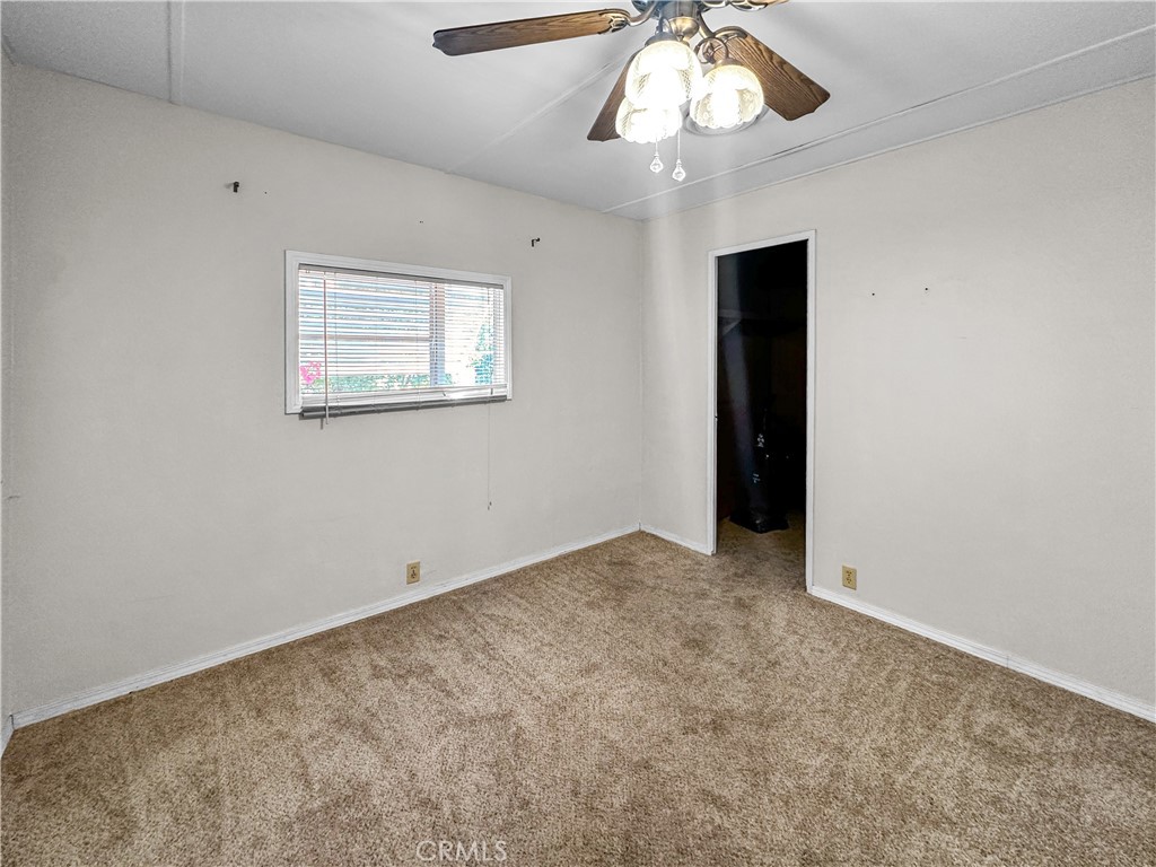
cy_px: 434
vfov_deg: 85.7
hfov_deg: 102.1
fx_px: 468
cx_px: 578
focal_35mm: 14
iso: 200
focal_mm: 2.22
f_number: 2.2
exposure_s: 1/120
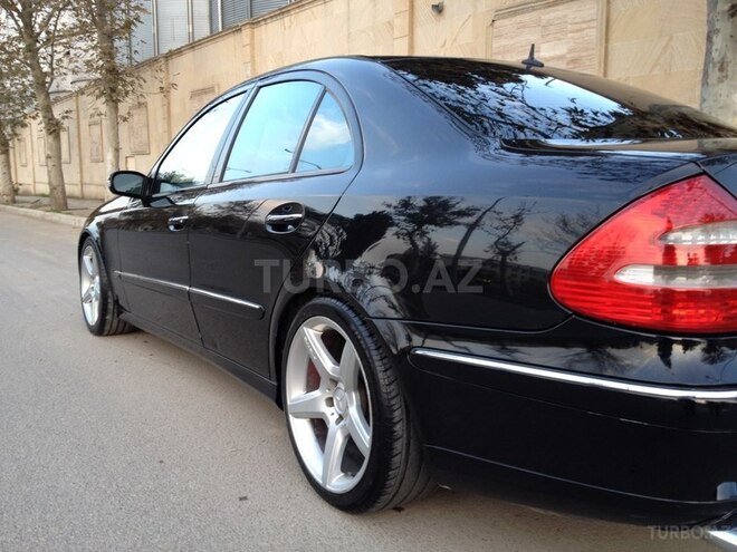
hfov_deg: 52.6
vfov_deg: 40.7
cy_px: 276
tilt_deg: -11.5
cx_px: 368
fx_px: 745
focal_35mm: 35
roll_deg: +0.0
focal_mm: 4.28
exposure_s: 1/24
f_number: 2.4
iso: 50
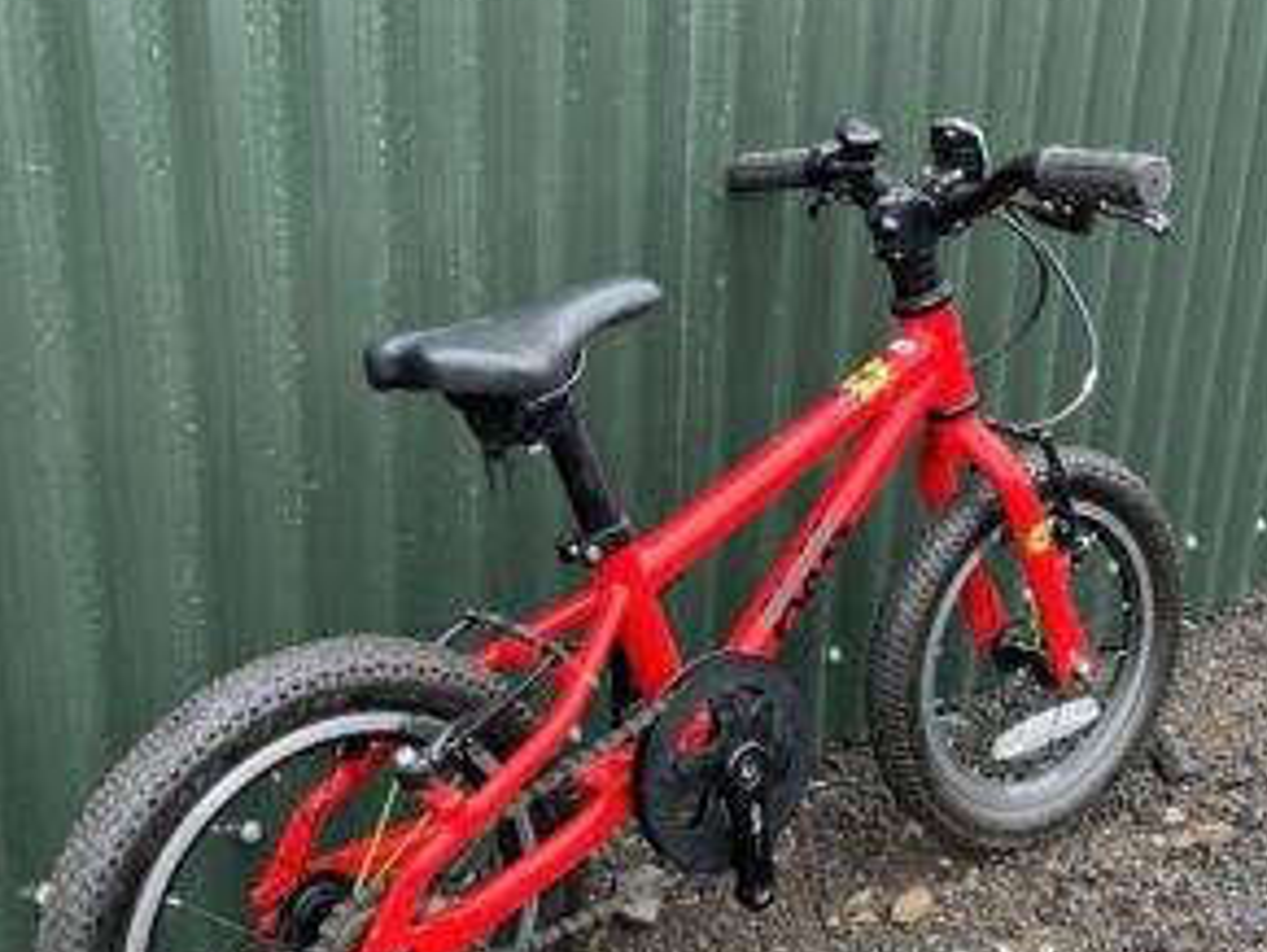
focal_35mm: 43
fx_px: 1575
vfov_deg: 33.5
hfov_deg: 43.8
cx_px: 695
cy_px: 576
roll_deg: -2.5
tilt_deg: -21.0
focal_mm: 4.2
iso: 40
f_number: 1.6
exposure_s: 1/121
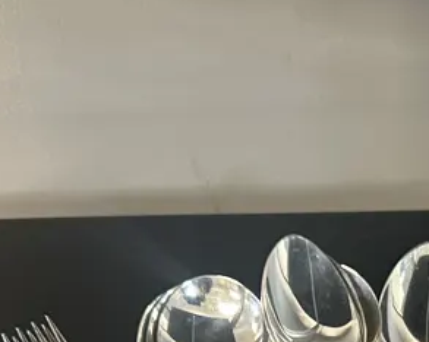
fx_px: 1040
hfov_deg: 22.6
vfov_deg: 16.9
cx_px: 410
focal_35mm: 82
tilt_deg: -53.5
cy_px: 522
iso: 320
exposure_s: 1/50
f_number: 1.78
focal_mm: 6.86
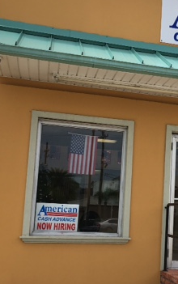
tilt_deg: +6.4
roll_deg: -2.9
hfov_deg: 22.1
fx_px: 434
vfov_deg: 36.2
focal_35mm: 56
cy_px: 165
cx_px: 188
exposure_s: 1/1451
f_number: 2.2
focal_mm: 4.15
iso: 25
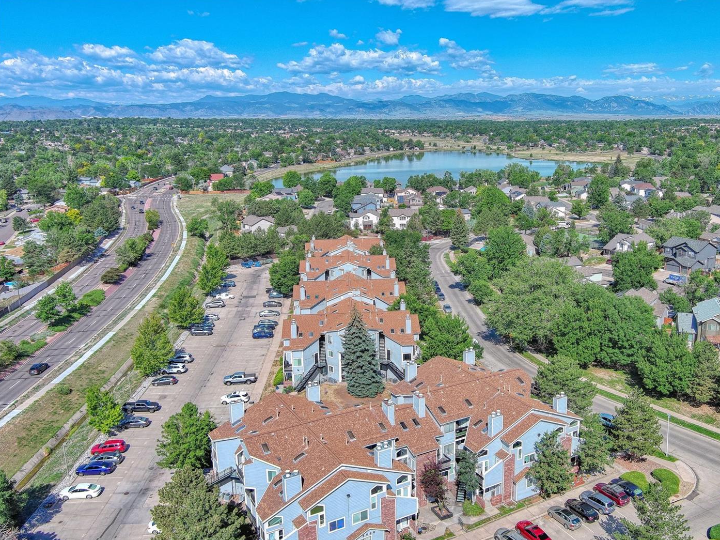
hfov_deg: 56.6
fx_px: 665
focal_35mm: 32
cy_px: 271
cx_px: 411
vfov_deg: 44.1
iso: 100
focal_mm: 10.6
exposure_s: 1/1613
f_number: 2.8
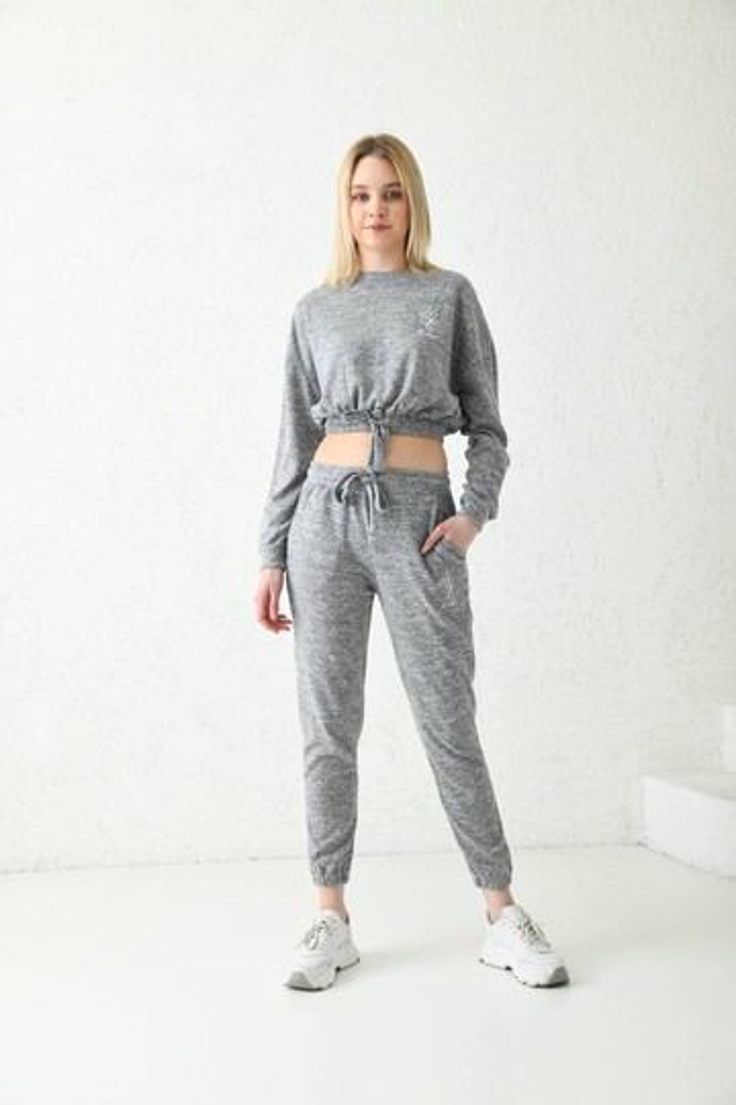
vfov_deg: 42.7
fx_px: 1411
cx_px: 368
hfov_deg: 29.2
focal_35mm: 46
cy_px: 552
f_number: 5.6
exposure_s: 1/160
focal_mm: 46
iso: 100
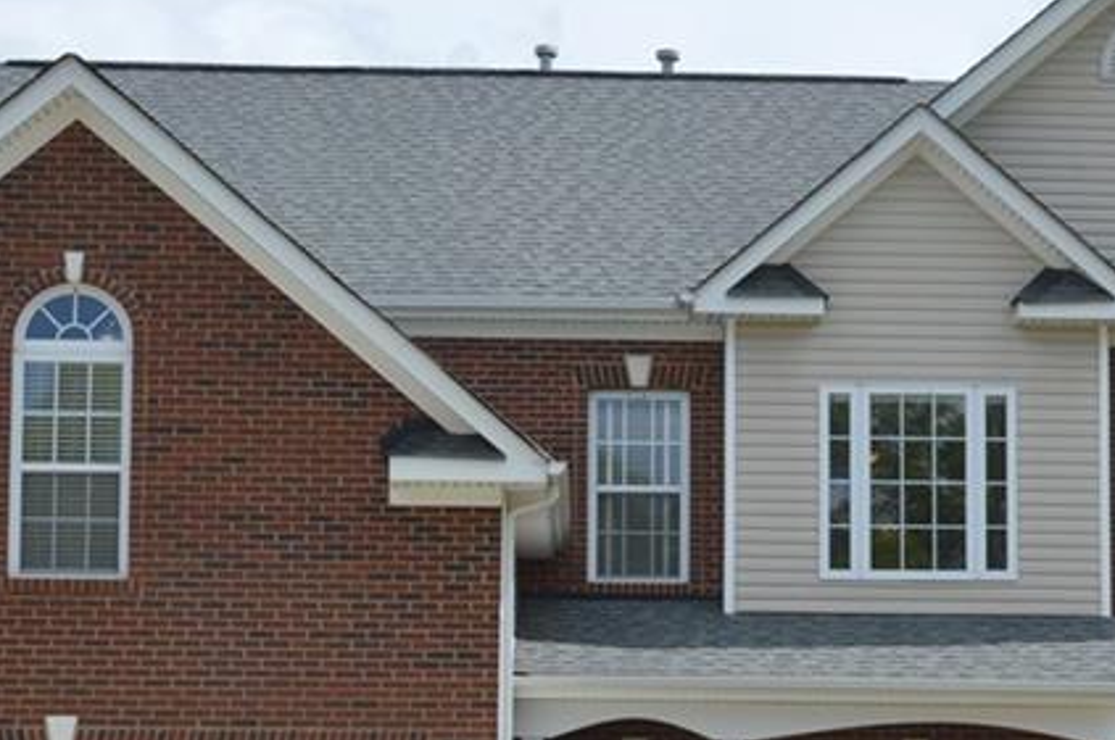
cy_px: 698
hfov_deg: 19.3
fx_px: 3255
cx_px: 833
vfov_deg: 12.9
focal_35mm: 105
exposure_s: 1/250
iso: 100
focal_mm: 29
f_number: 8
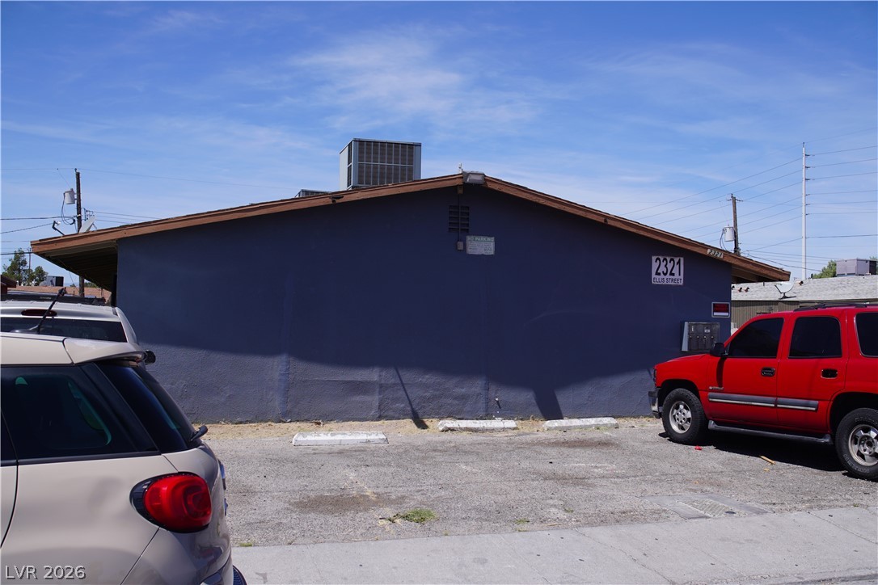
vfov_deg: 38.4
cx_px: 439
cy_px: 292
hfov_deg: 55.1
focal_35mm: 34
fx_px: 841
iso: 100
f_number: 5
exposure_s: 1/800
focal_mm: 23
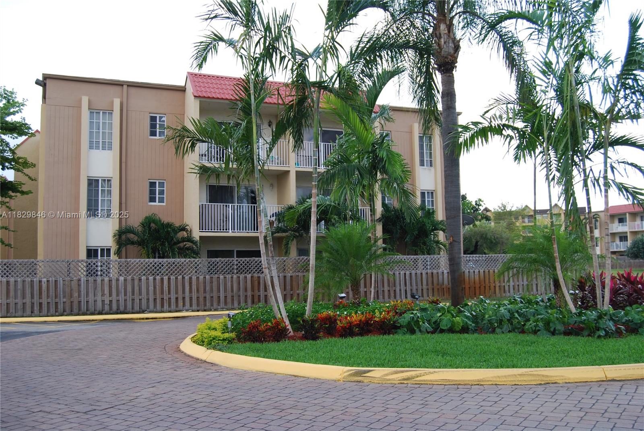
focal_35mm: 36
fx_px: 645
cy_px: 216
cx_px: 322
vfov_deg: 36.9
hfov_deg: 53.1
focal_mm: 24
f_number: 5.6
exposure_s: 1/200
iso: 100
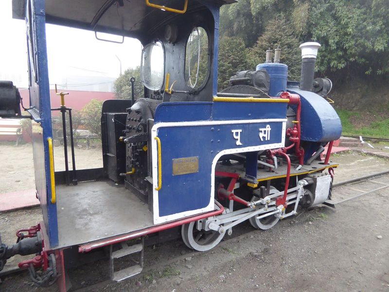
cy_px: 146
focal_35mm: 24
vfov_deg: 56.8
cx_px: 194
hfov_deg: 71.6
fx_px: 270
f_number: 3.3
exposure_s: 1/25
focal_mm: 4.3
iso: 400
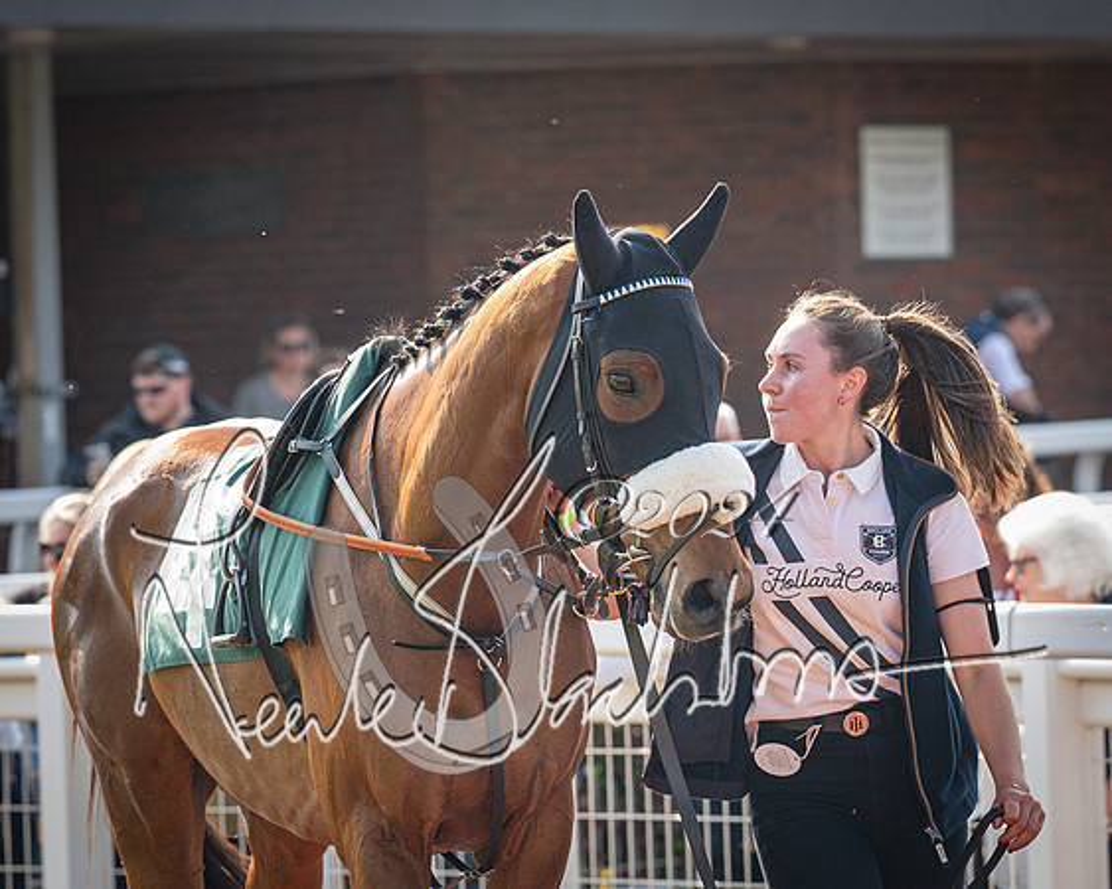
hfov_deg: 6.7
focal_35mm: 287
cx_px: 655
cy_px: 328
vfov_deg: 5.4
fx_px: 9439
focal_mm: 135
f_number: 4
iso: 800
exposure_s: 1/1400
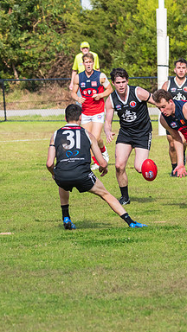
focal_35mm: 427
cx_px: 210
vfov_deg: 5.1
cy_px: 167
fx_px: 3764
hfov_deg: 2.8
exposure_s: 1/1600
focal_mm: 240
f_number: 9
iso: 800
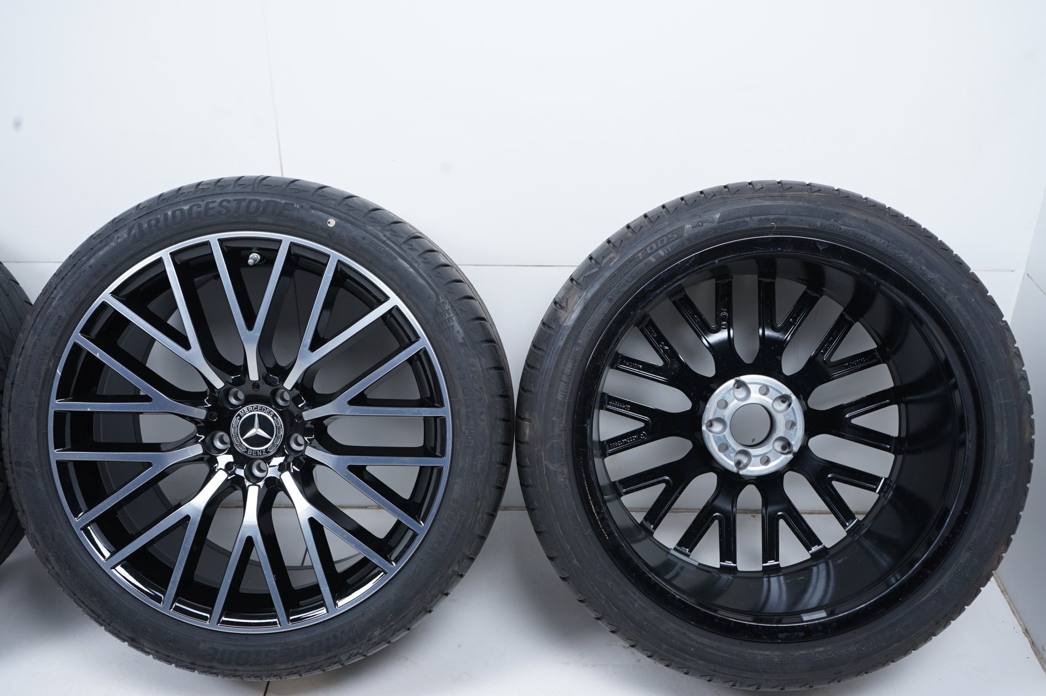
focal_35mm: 36
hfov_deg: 53.2
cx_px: 523
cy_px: 348
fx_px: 1045
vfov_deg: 36.8
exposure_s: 1/125
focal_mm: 36
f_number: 7.1
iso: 250
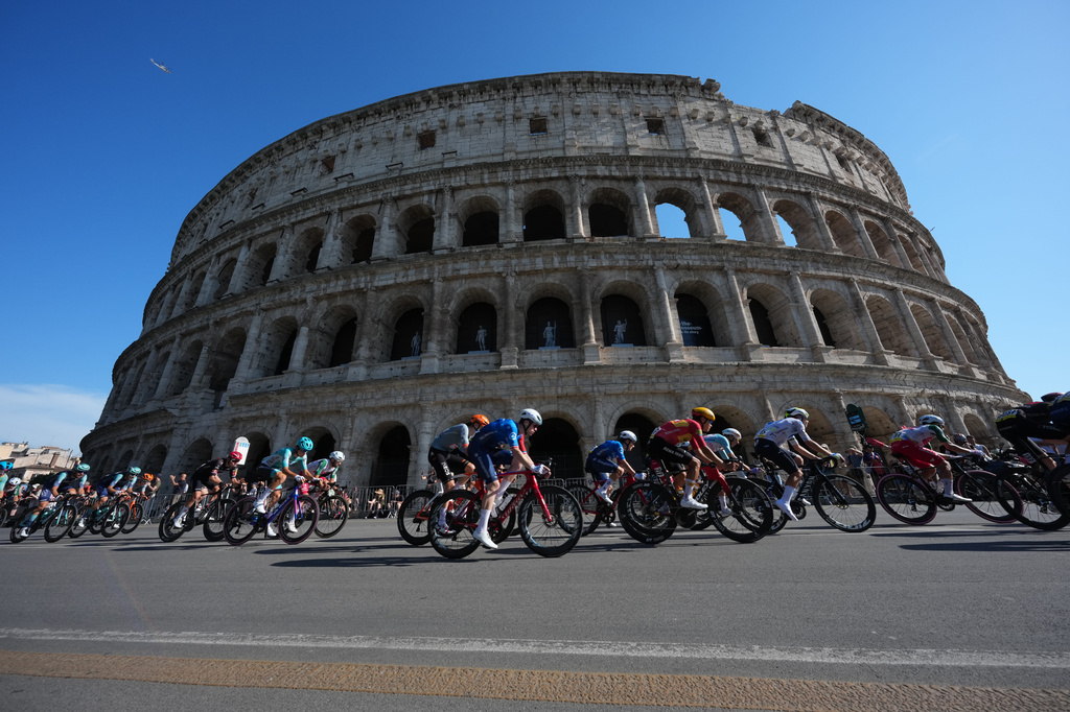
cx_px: 535
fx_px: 357
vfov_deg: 90.0
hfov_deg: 112.6
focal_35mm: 12
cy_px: 356
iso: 640
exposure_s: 1/1600
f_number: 7.1
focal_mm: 12
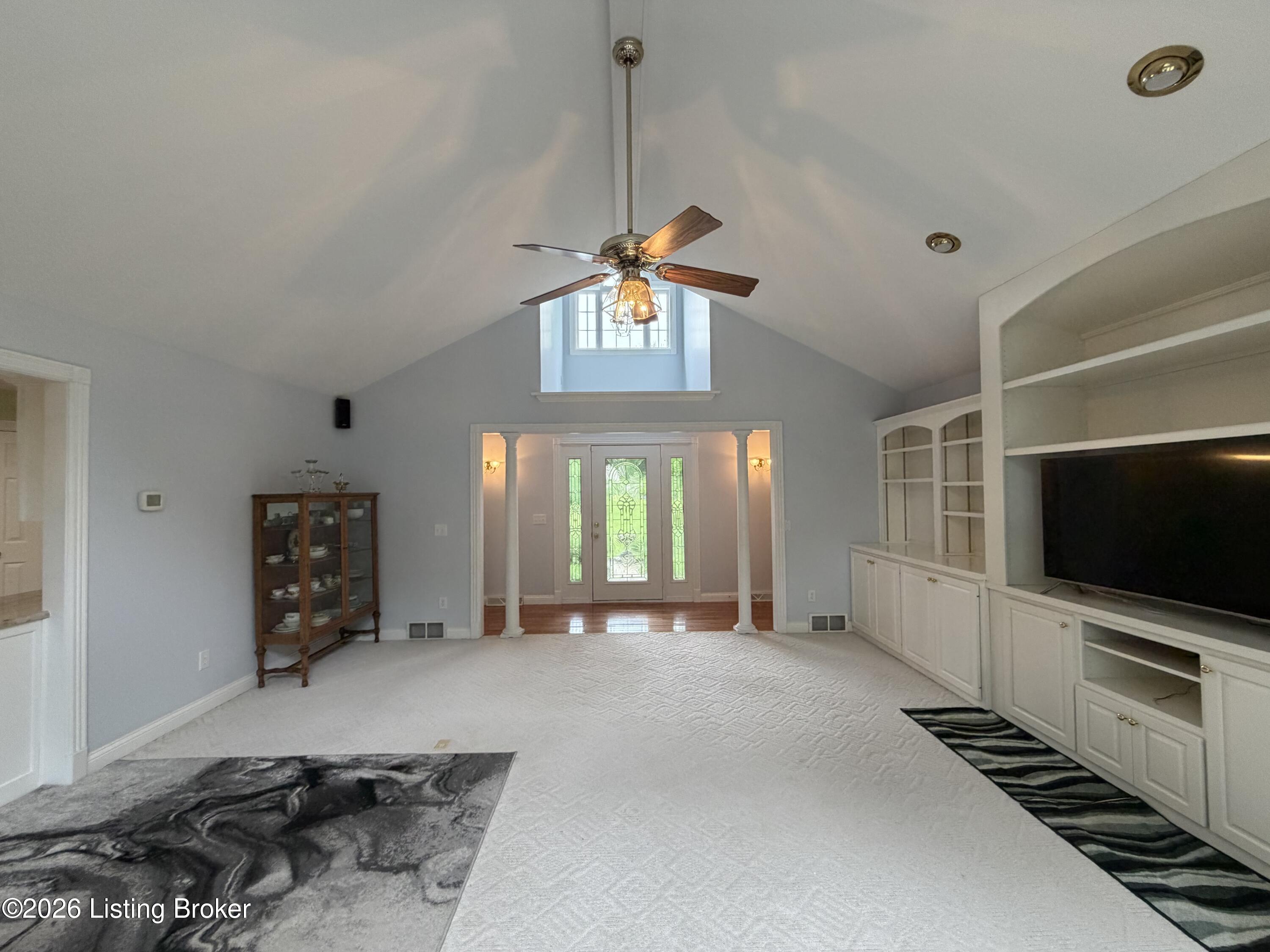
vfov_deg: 85.7
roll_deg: +1.1
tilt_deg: +0.8
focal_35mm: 14
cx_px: 635
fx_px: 514
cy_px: 476
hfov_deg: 102.1
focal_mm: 2.22
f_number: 2.2
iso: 320
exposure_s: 1/120
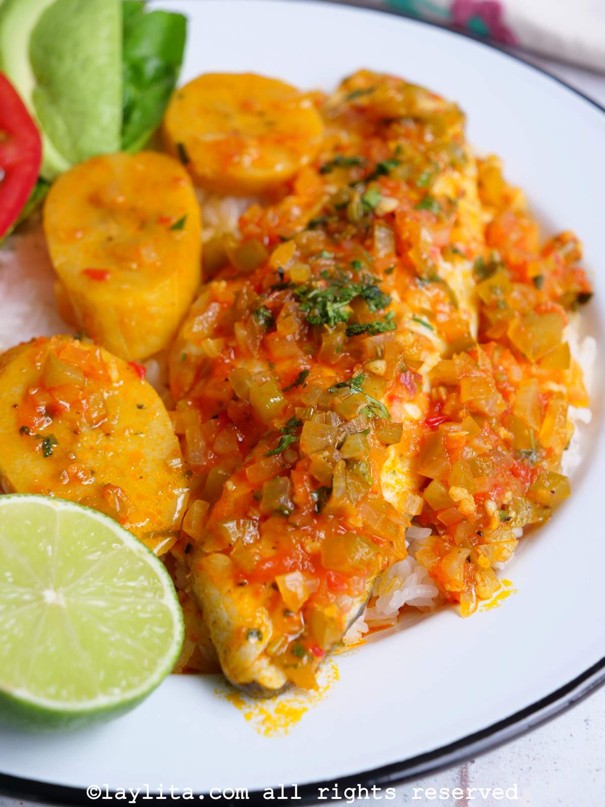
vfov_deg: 27.0
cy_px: 404
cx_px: 302
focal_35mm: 72
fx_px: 1678
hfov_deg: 20.4
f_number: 3.9
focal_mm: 36
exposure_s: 1/80
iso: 320
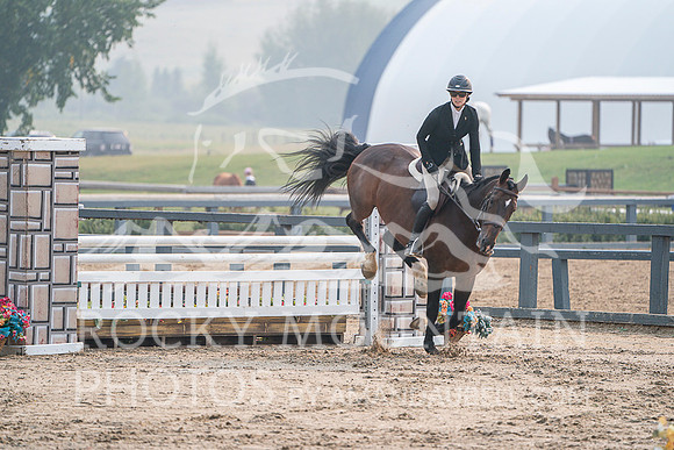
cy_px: 225
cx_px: 337
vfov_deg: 4.1
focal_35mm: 336
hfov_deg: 6.1
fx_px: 6292
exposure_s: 1/800
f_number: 5.6
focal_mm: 336
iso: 500
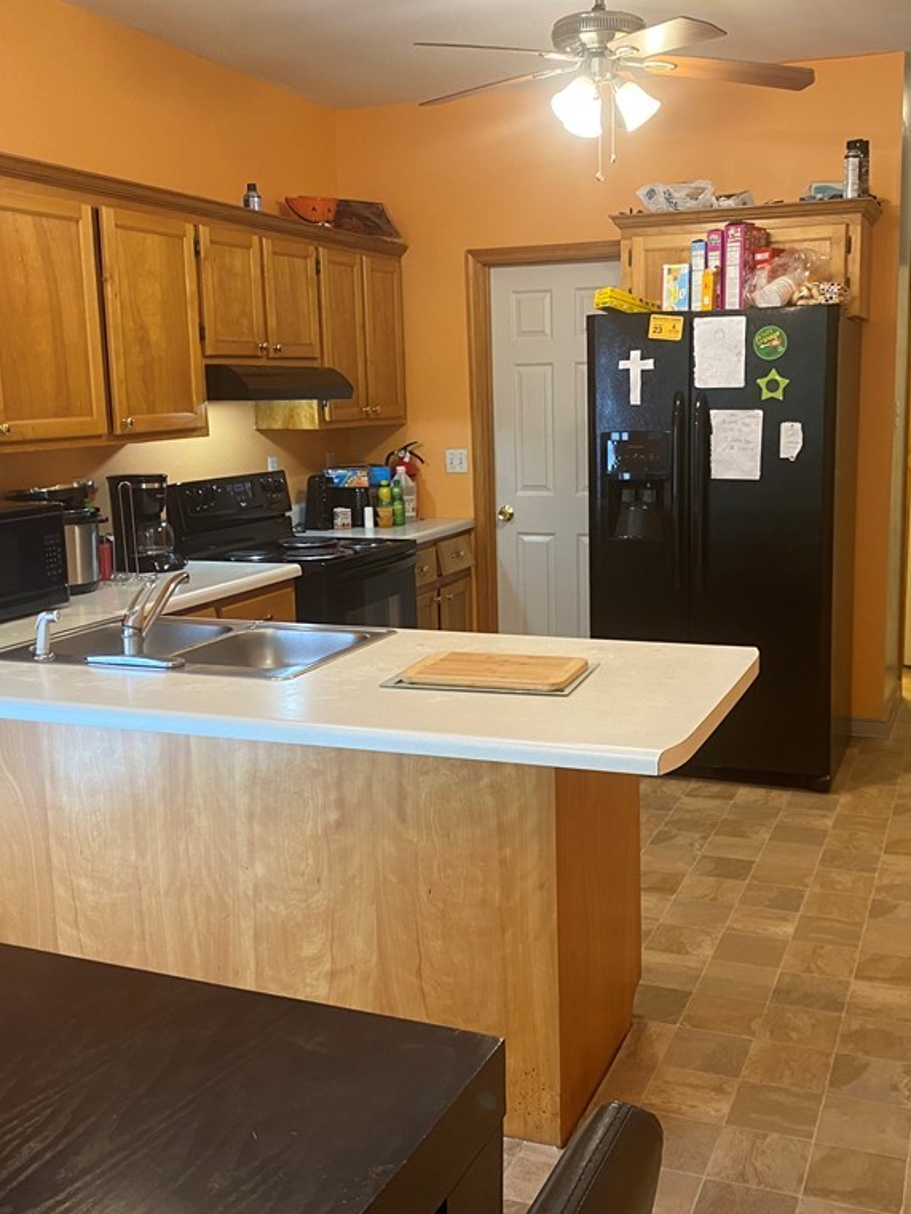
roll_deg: +0.9
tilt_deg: -10.2
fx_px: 1228
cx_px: 519
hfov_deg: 40.6
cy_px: 605
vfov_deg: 52.6
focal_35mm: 35
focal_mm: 4.25
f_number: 1.8
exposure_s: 1/60
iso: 160
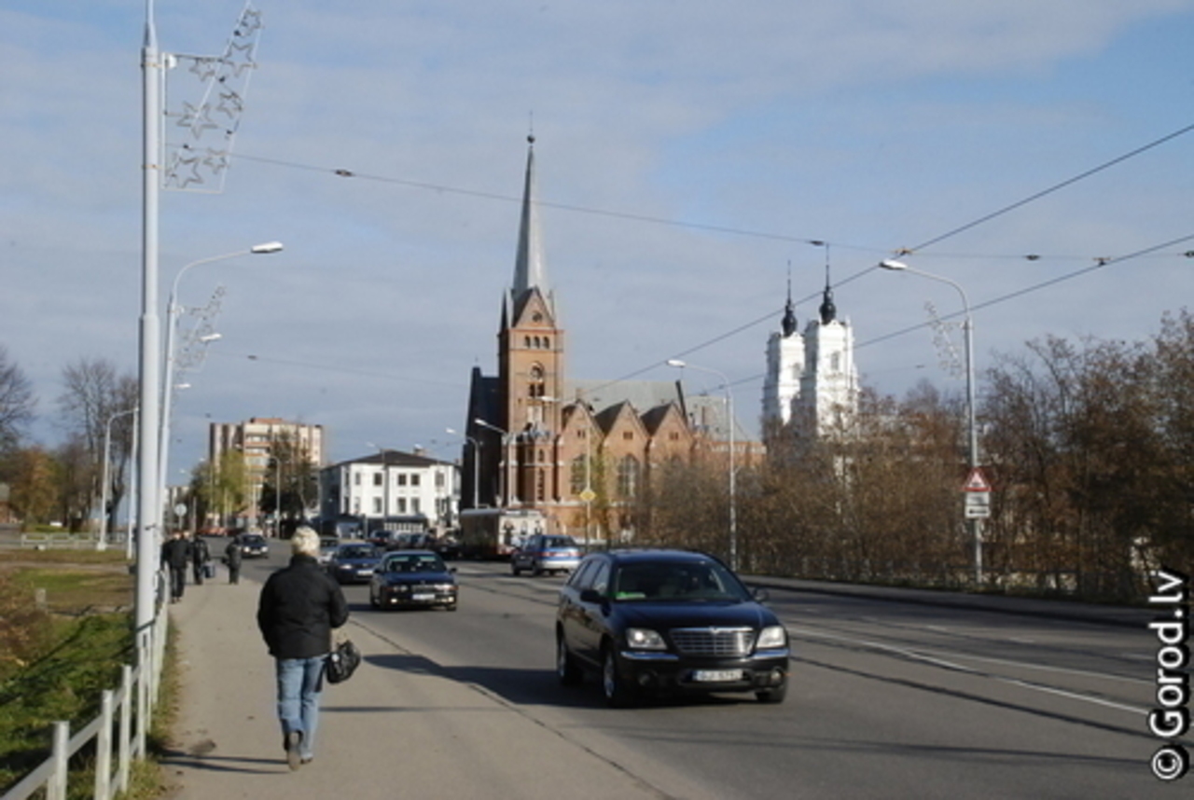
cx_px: 597
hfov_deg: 37.8
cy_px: 400
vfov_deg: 25.8
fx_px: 1744
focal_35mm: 52
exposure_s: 1/180
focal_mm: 35
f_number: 22
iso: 640
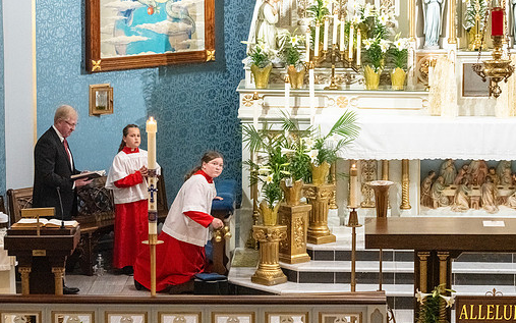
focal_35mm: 175
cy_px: 175
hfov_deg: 12.0
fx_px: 2461
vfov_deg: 7.5
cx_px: 227
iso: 5000
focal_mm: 150
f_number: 11
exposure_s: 1/60
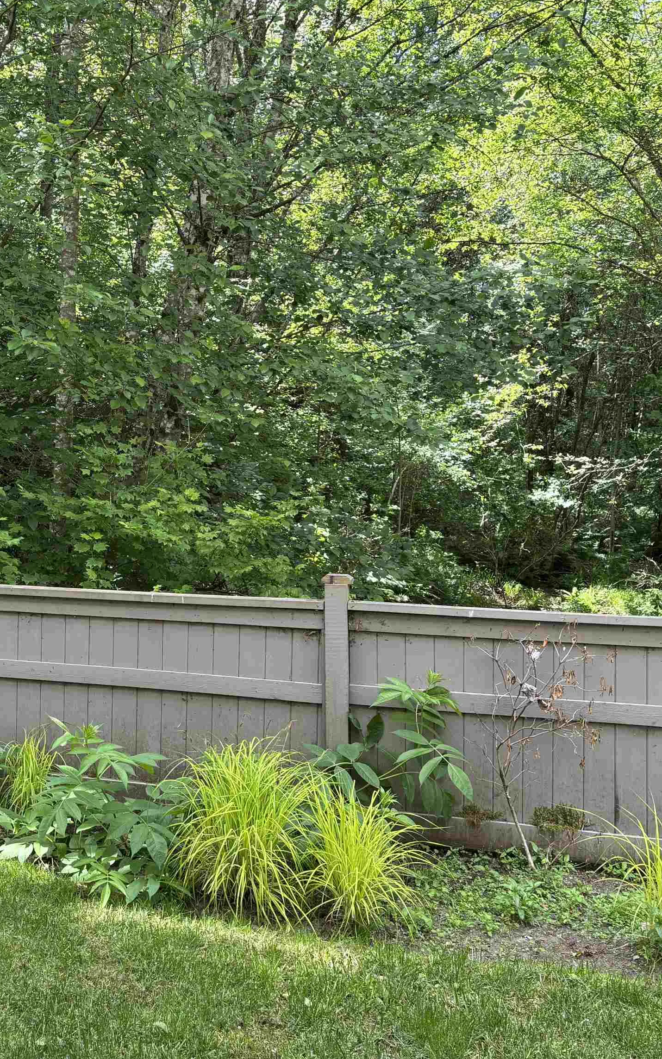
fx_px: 1068
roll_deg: -0.3
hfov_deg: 33.8
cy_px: 530
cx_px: 170
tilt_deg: -5.0
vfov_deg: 52.7
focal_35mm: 37
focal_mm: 5.96
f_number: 1.6
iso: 40
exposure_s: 1/187
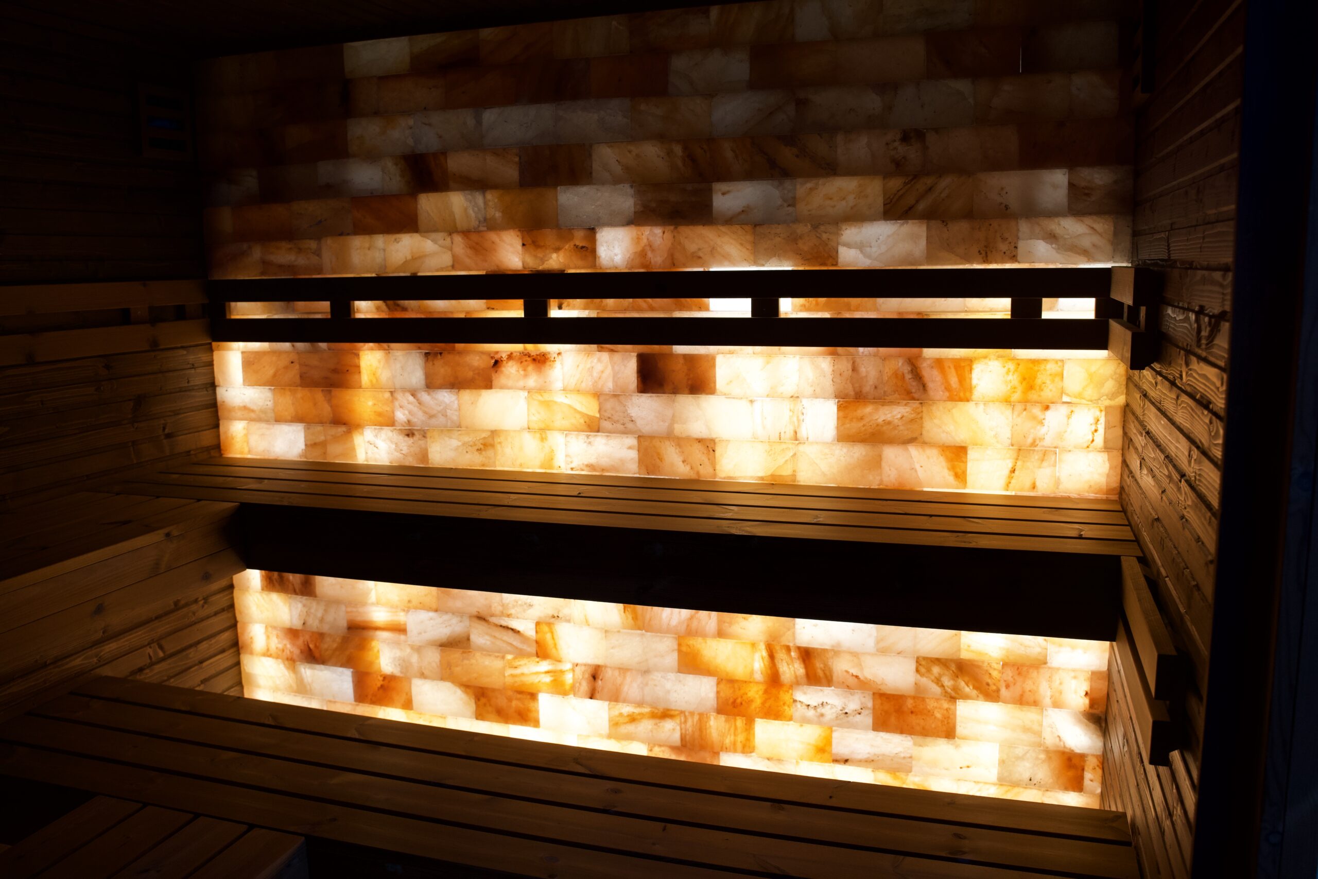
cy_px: 440
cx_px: 659
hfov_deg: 63.7
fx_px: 1062
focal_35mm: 29
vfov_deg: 45.0
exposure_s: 1/160
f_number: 4
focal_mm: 29
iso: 1250
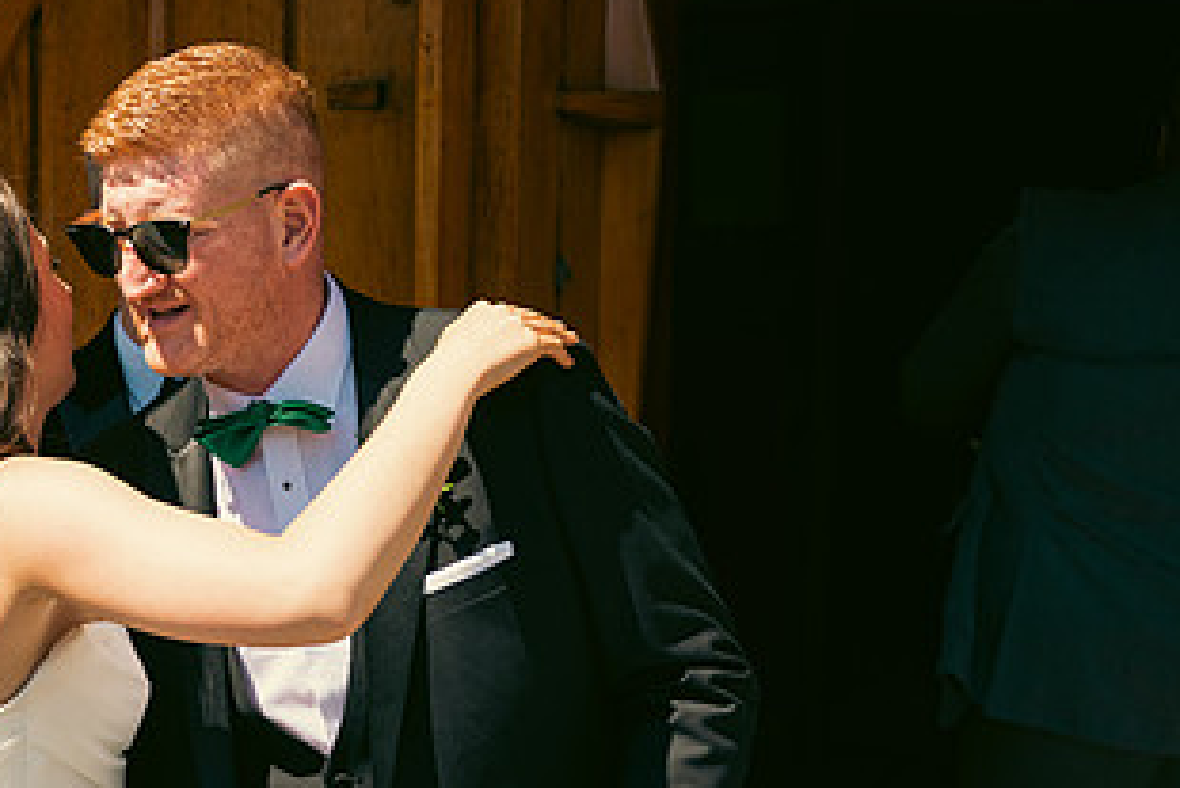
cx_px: 198
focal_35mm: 71
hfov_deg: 27.7
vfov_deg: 19.1
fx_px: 2328
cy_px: 527
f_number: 3.5
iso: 100
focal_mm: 38
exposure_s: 1/800
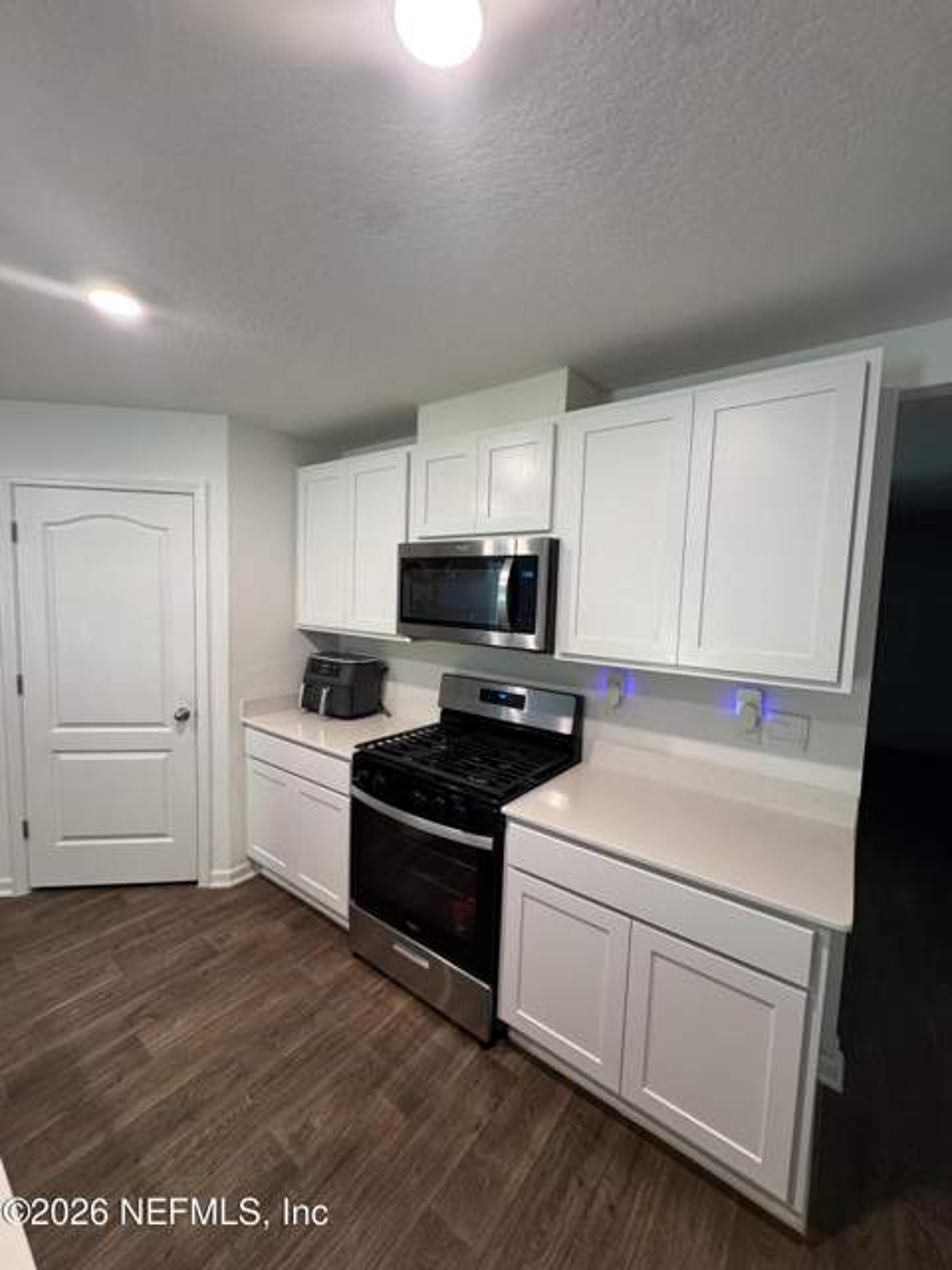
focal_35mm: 14
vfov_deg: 102.1
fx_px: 513
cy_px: 635
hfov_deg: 85.7
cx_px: 476
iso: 250
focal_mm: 2.22
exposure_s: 1/60
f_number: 2.2
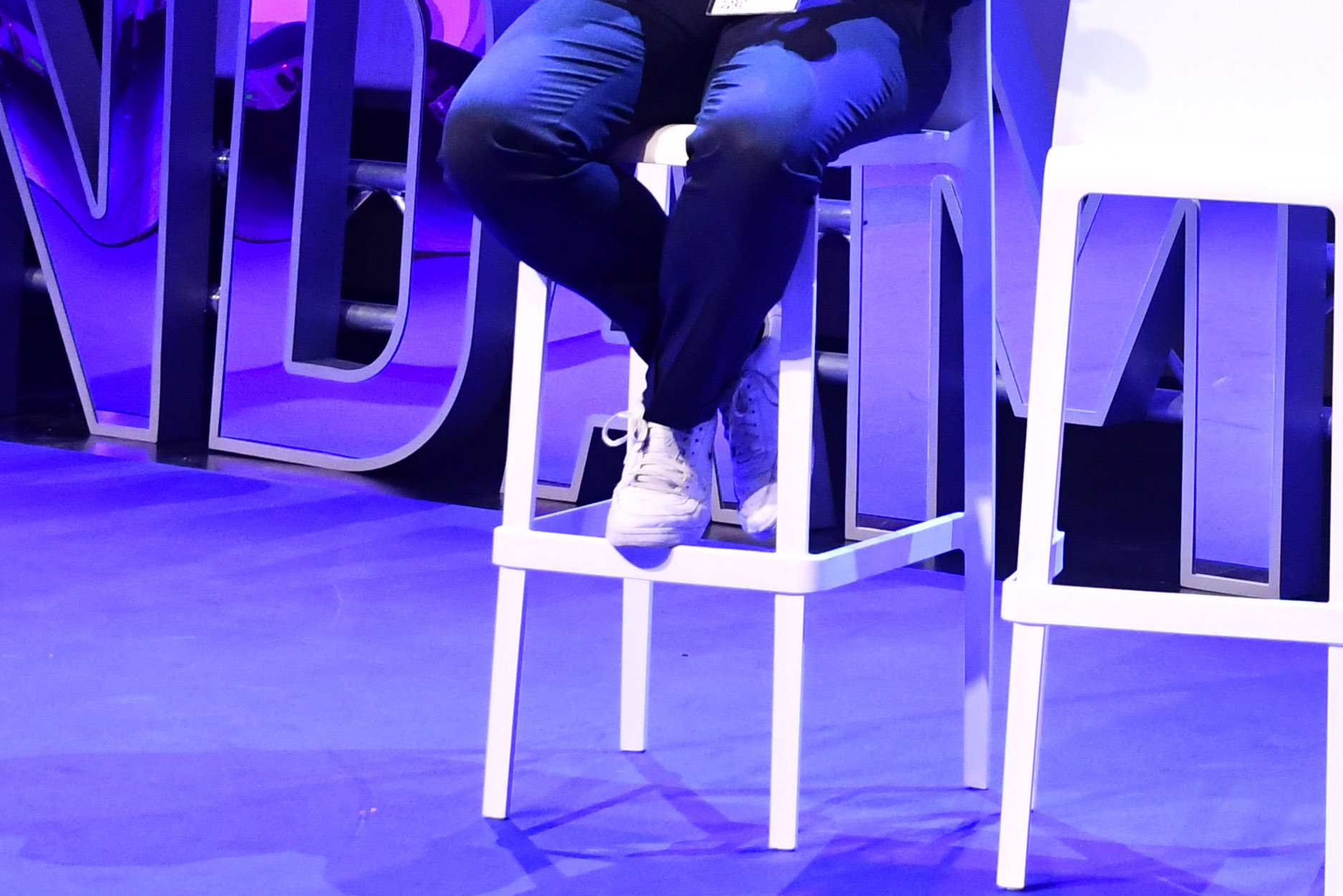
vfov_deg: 9.8
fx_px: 5129
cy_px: -312
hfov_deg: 14.8
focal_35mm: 137
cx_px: 1154
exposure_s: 1/60
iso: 2000
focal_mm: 31
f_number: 5.6
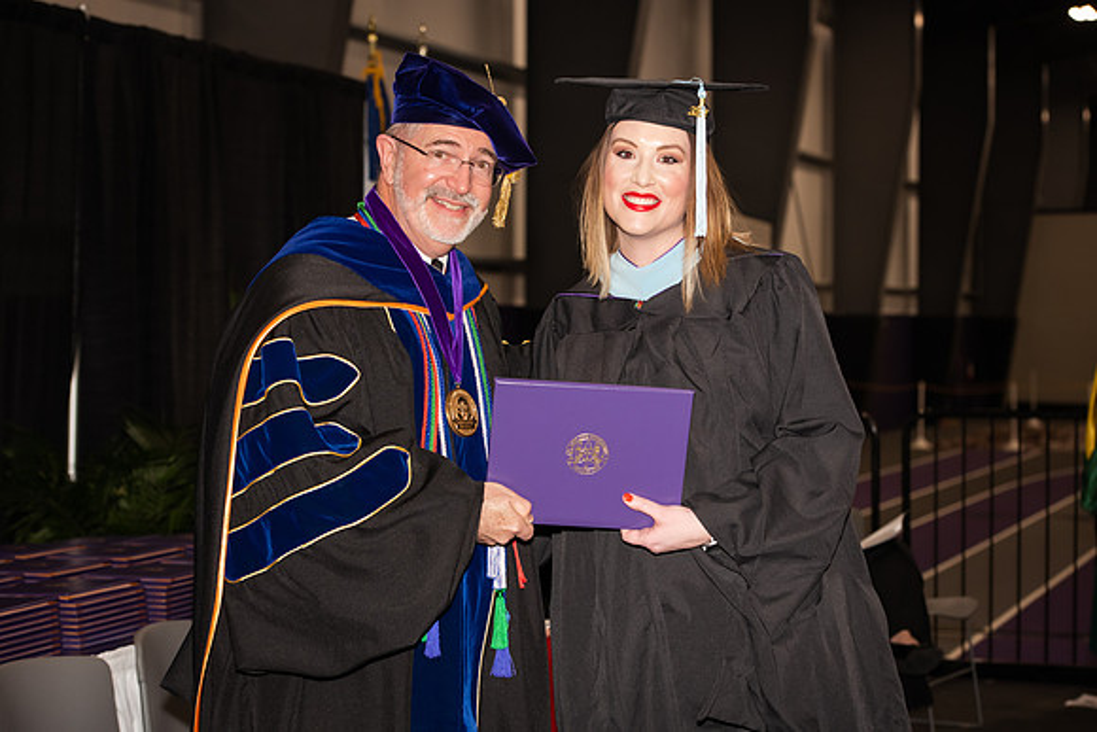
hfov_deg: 25.4
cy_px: 366
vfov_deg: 17.1
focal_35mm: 80
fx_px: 2438
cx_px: 548
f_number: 5.6
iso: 1000
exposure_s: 1/200
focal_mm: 80
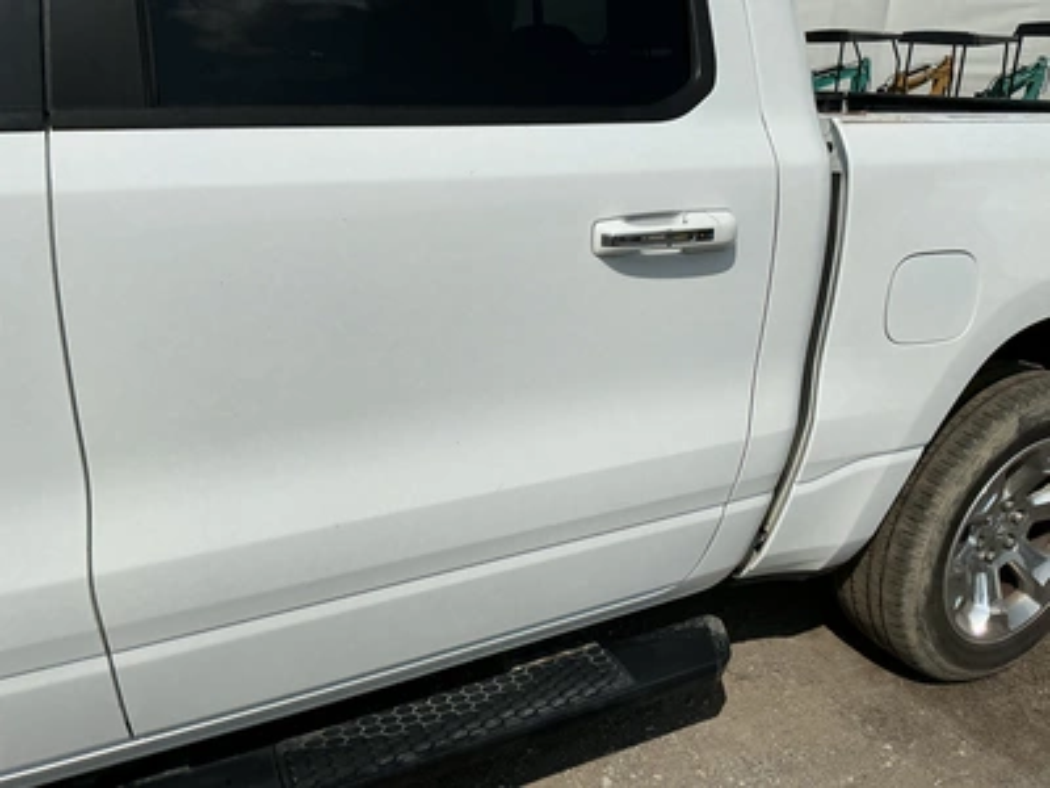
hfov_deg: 63.4
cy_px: 394
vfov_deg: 49.7
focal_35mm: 28
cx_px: 525
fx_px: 849
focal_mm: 3
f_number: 1.8
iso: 25
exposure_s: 1/5814
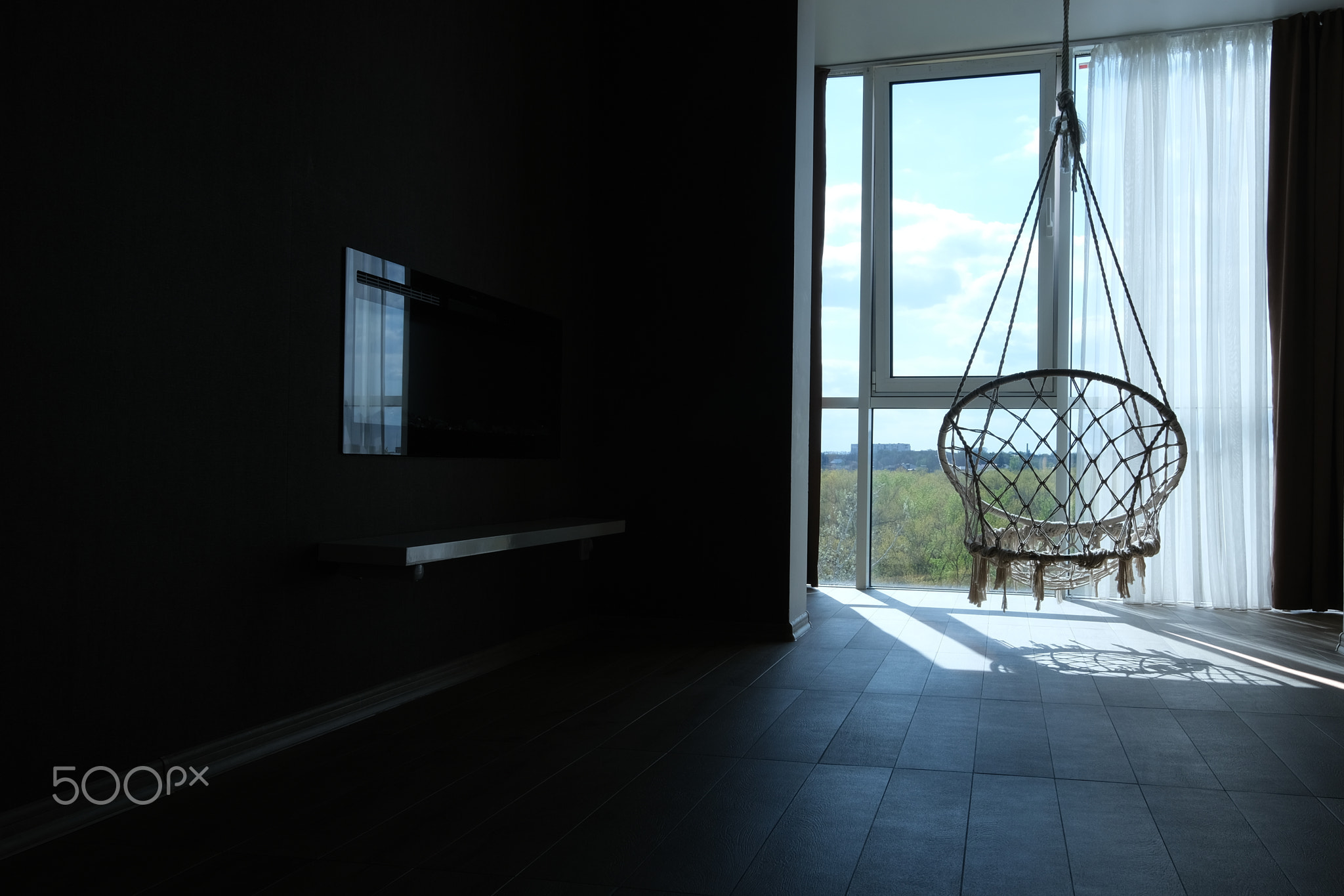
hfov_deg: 53.1
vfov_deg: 36.9
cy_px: 448
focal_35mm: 36
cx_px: 672
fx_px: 1344
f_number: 16
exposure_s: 1/25
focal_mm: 24
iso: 160
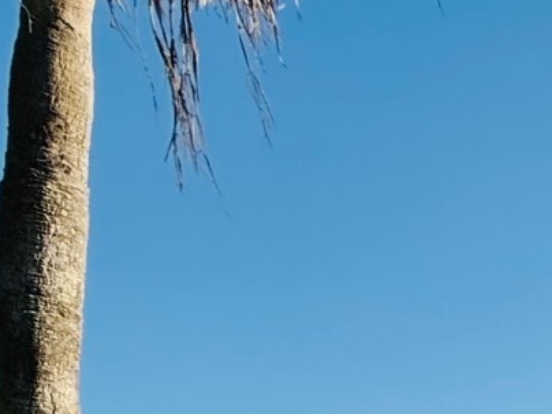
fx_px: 1132
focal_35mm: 71
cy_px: 572
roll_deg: +5.6
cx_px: 1153
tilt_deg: +3.0
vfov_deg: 18.9
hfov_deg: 17.6
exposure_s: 1/2841
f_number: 2.2
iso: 50
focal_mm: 2.22
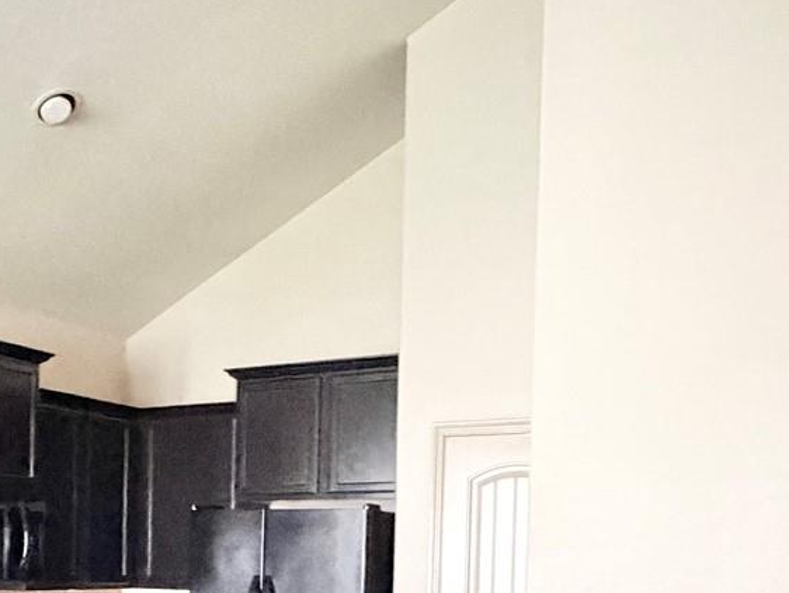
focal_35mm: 51
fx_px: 1163
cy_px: 624
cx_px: 187
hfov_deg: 36.5
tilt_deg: -3.3
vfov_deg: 26.7
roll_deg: -0.6
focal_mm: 2.22
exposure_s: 1/58
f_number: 2.2
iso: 1250
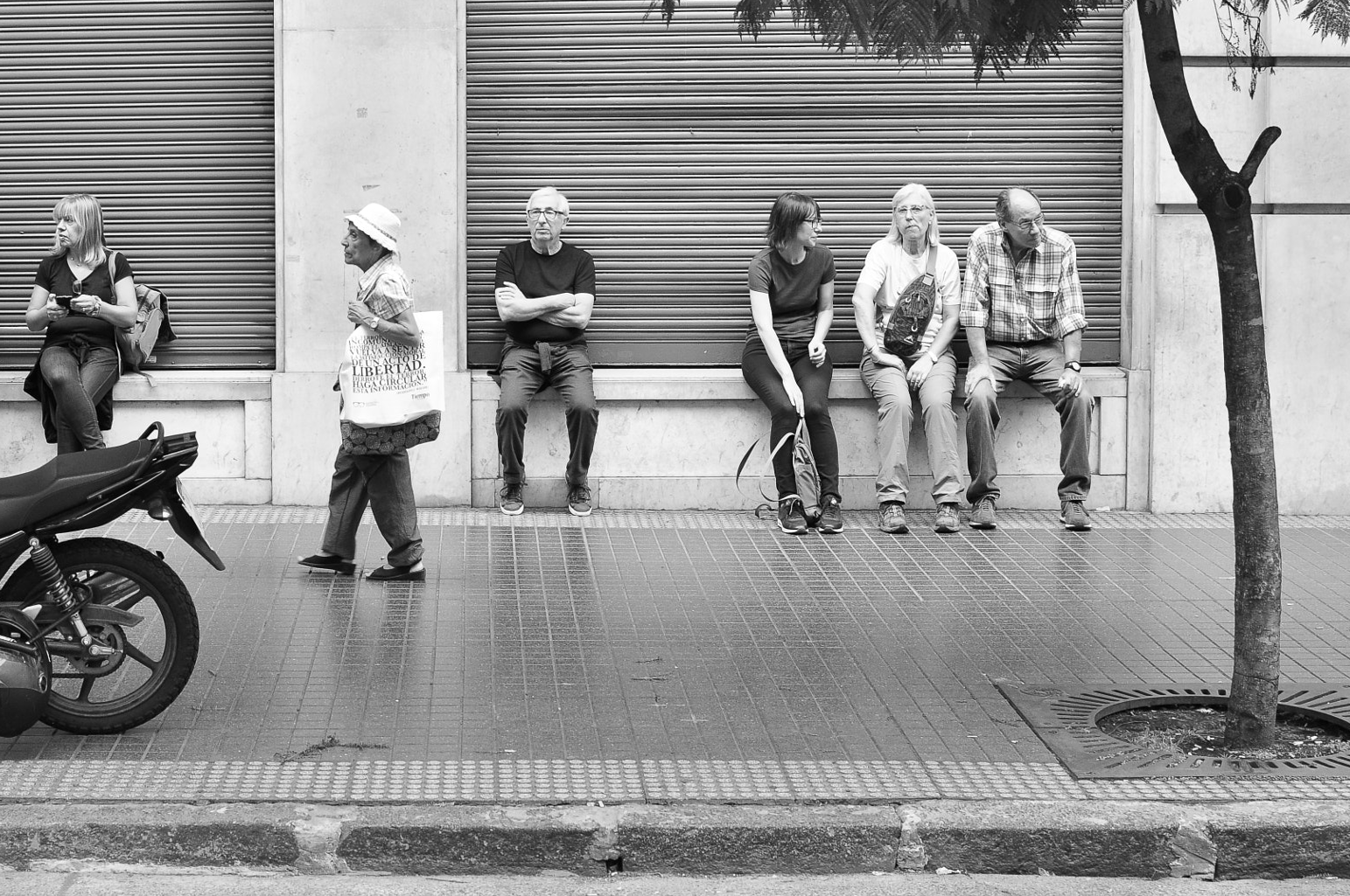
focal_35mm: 70
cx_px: 458
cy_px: 324
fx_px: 2609
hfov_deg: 28.8
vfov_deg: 19.5
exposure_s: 1/125
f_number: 4
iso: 400
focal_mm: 35
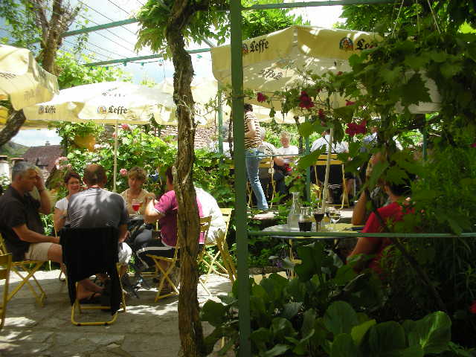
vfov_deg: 40.7
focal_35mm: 35
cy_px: 178
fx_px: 481
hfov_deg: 52.6
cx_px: 238
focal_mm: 5.8
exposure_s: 1/243
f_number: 3
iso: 50
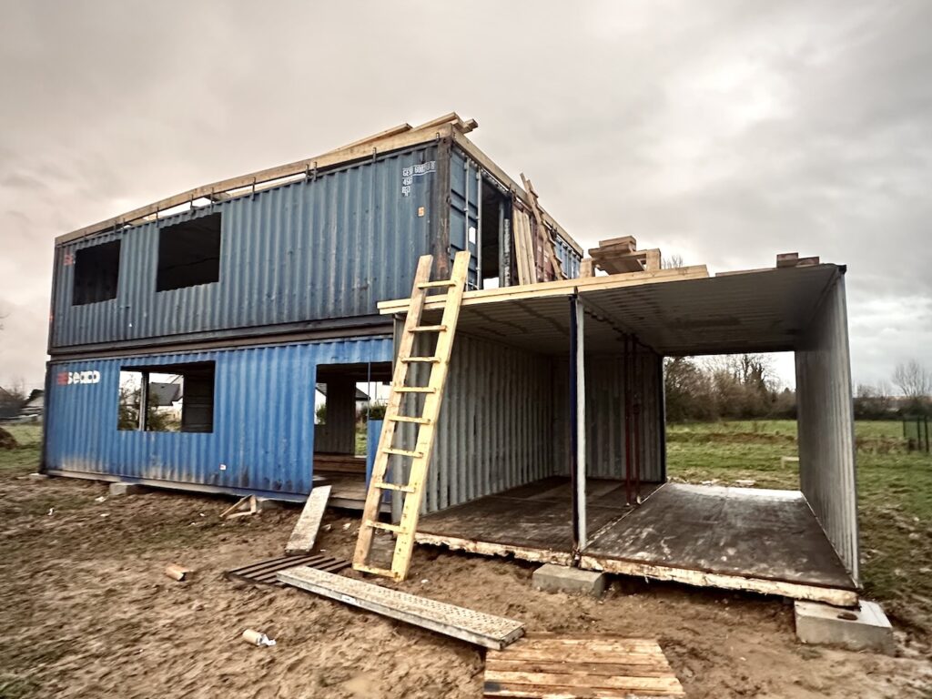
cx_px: 466
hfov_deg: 102.1
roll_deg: -0.2
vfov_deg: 85.7
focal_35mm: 14
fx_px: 377
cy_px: 350
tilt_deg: +6.3
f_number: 2.2
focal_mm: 2.22
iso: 640
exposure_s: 1/60
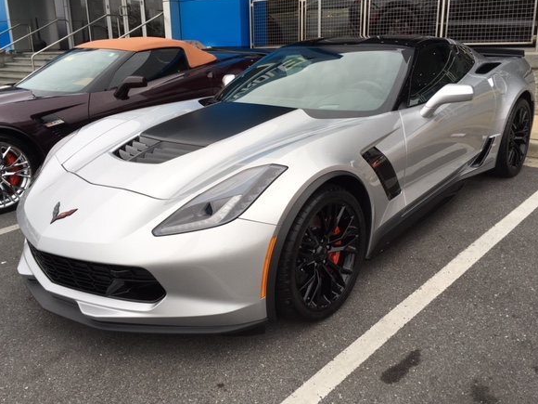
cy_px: 182
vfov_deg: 44.1
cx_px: 265
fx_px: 497
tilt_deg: -14.0
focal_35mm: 32
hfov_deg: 56.8
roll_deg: +1.0
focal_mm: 4.15
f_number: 2.2
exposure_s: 1/208
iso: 25
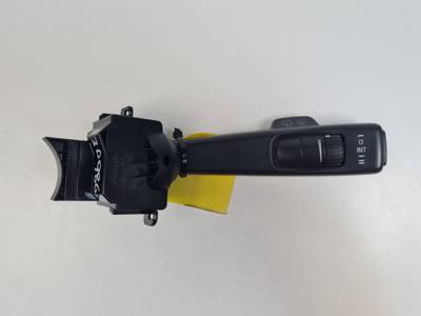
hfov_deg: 67.3
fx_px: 316
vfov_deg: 53.1
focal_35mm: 26
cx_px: 210
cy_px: 158
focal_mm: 5.4
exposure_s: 1/278
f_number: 1.8
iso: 50
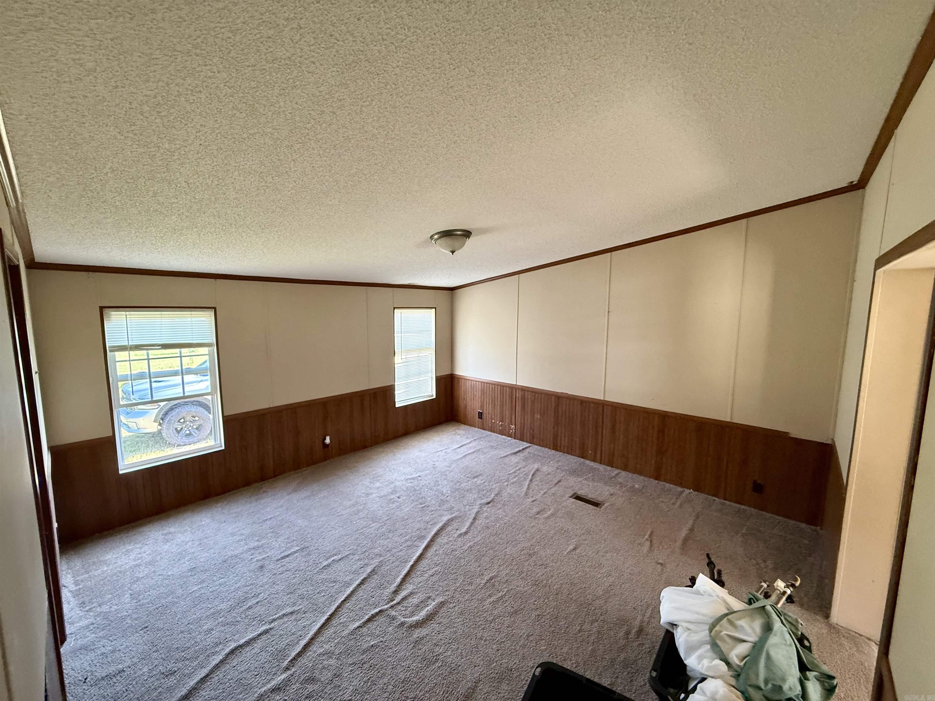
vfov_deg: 85.7
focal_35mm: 14
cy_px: 350
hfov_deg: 102.1
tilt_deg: -5.9
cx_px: 468
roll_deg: -0.7
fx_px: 378
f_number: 2.2
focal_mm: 2.22
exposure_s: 1/71
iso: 320
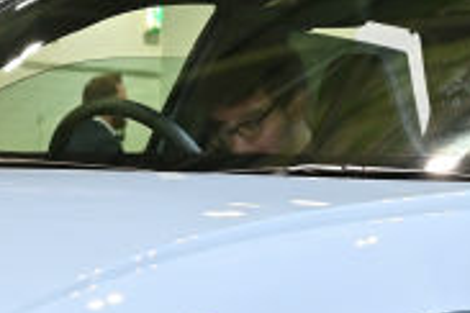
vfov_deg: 6.6
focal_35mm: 207
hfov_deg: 9.9
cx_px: 157
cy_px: 317
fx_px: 2702
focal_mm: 37
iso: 1250
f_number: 5.6
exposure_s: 1/25
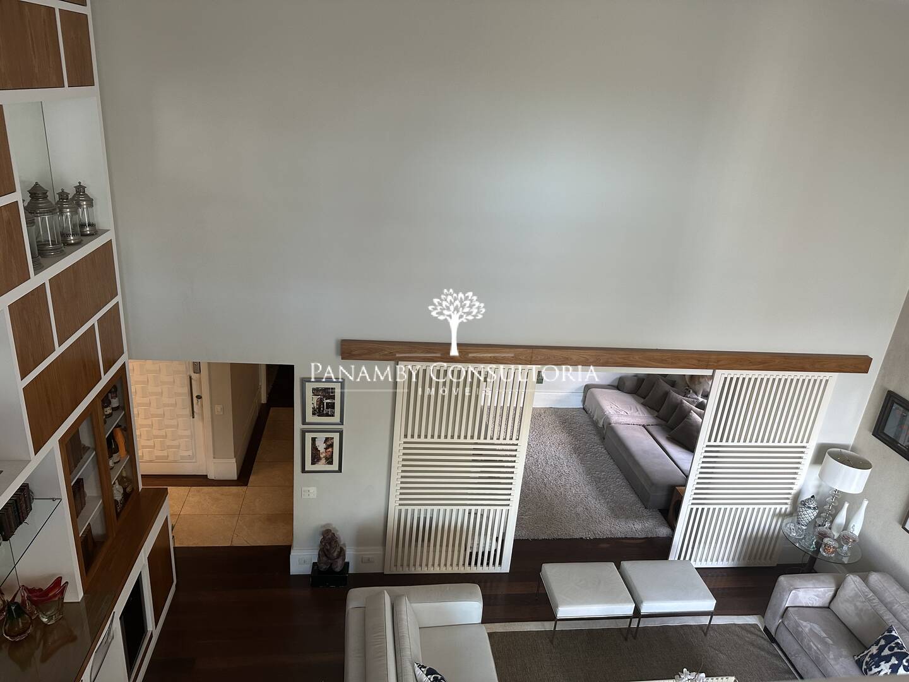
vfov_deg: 56.8
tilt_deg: -21.6
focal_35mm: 24
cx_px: 454
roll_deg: -5.5
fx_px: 630
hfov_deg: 71.6
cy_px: 341
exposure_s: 1/60
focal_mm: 6.86
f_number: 1.78
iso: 160
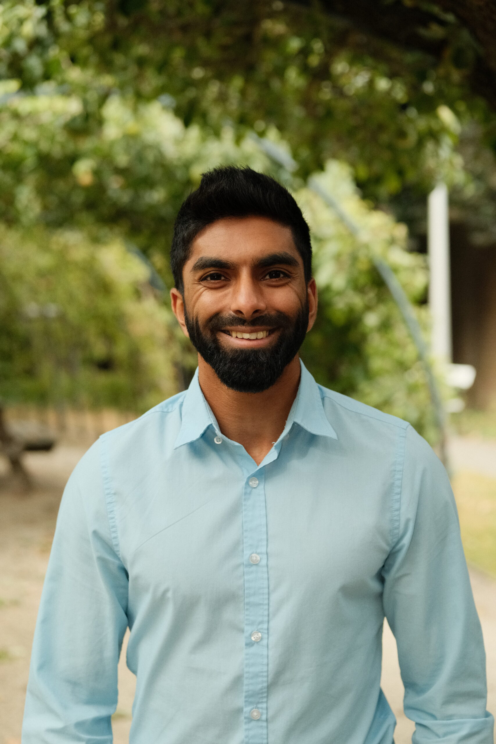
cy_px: 372
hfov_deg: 18.2
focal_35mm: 75
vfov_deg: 27.0
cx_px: 248
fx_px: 1550
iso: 2000
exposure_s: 1/4000
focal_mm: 50
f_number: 2.8
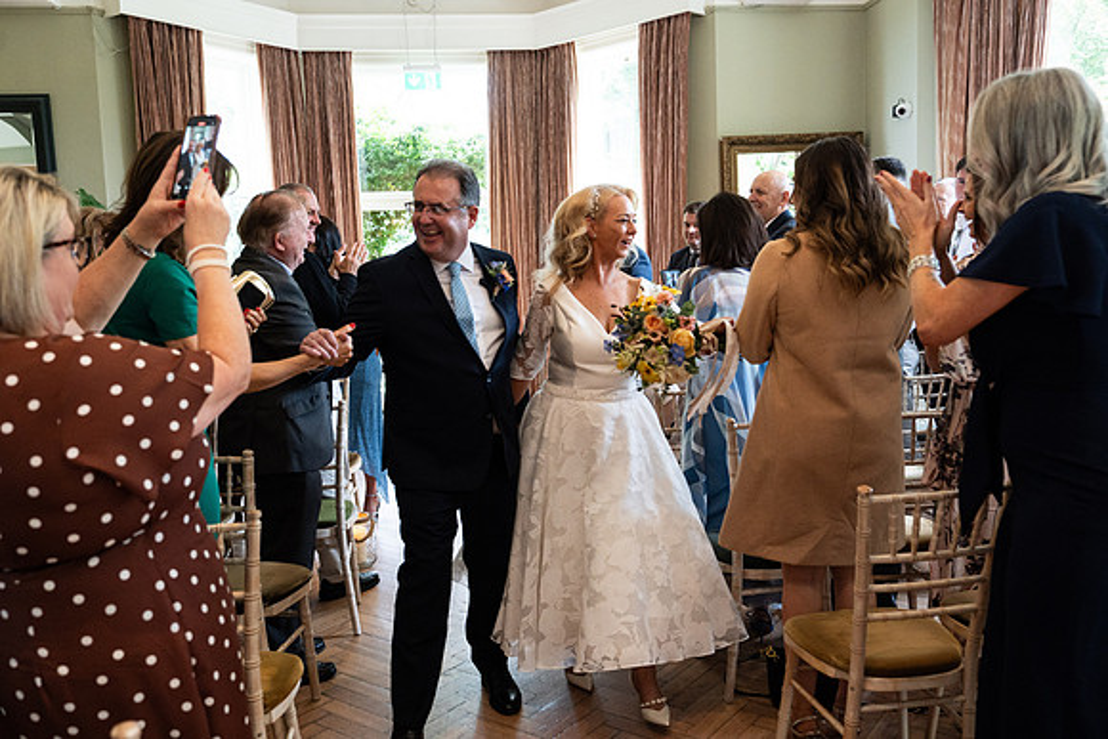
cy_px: 370
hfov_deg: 61.9
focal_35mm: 30
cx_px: 554
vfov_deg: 43.6
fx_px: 924
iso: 3200
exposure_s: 1/200
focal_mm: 30
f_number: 3.5
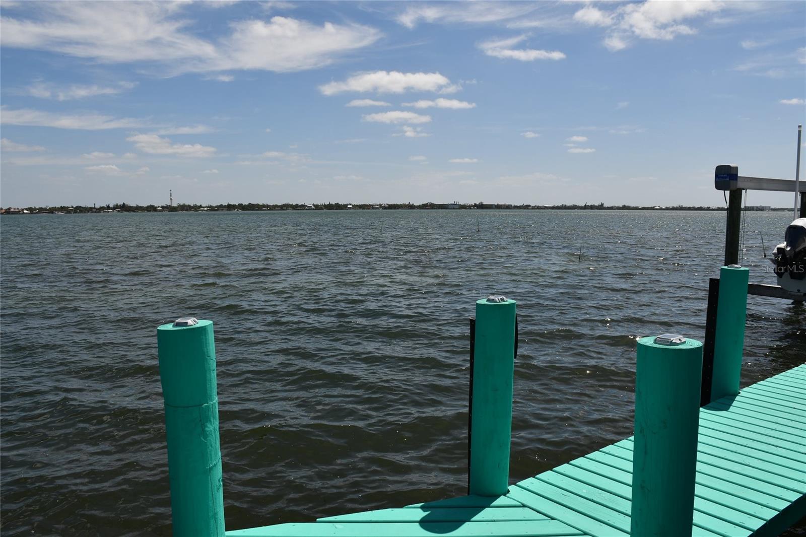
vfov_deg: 47.9
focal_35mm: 27
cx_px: 403
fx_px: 604
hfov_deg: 67.4
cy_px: 268
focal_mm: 18
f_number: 10
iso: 100
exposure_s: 1/400
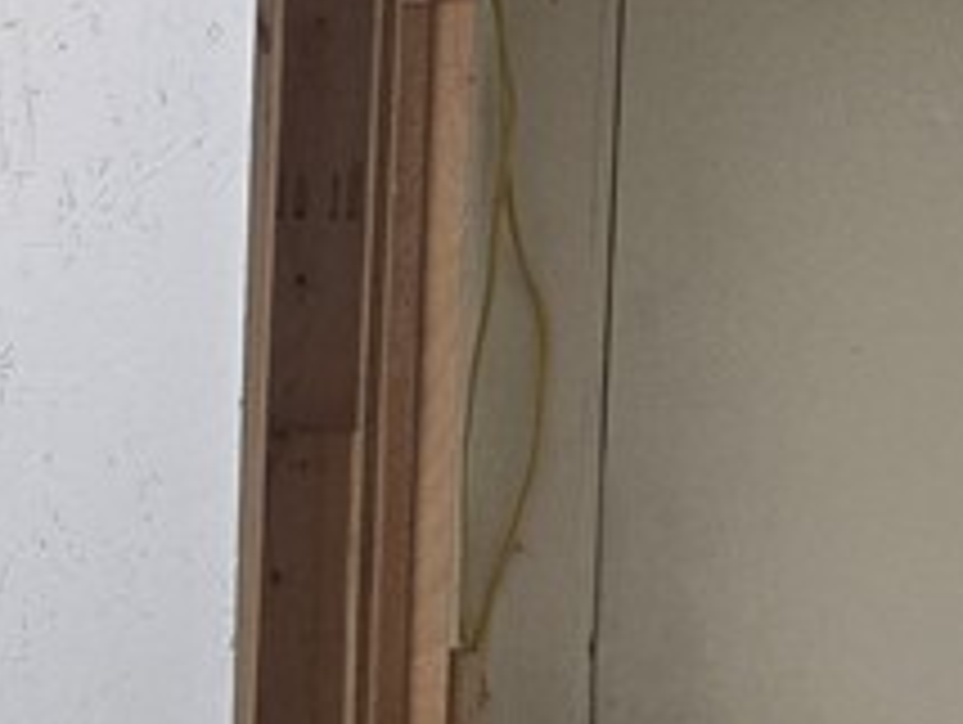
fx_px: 3064
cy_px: 737
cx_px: -806
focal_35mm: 110
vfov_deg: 13.3
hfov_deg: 15.3
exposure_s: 1/120
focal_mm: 5.4
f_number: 1.8
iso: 250
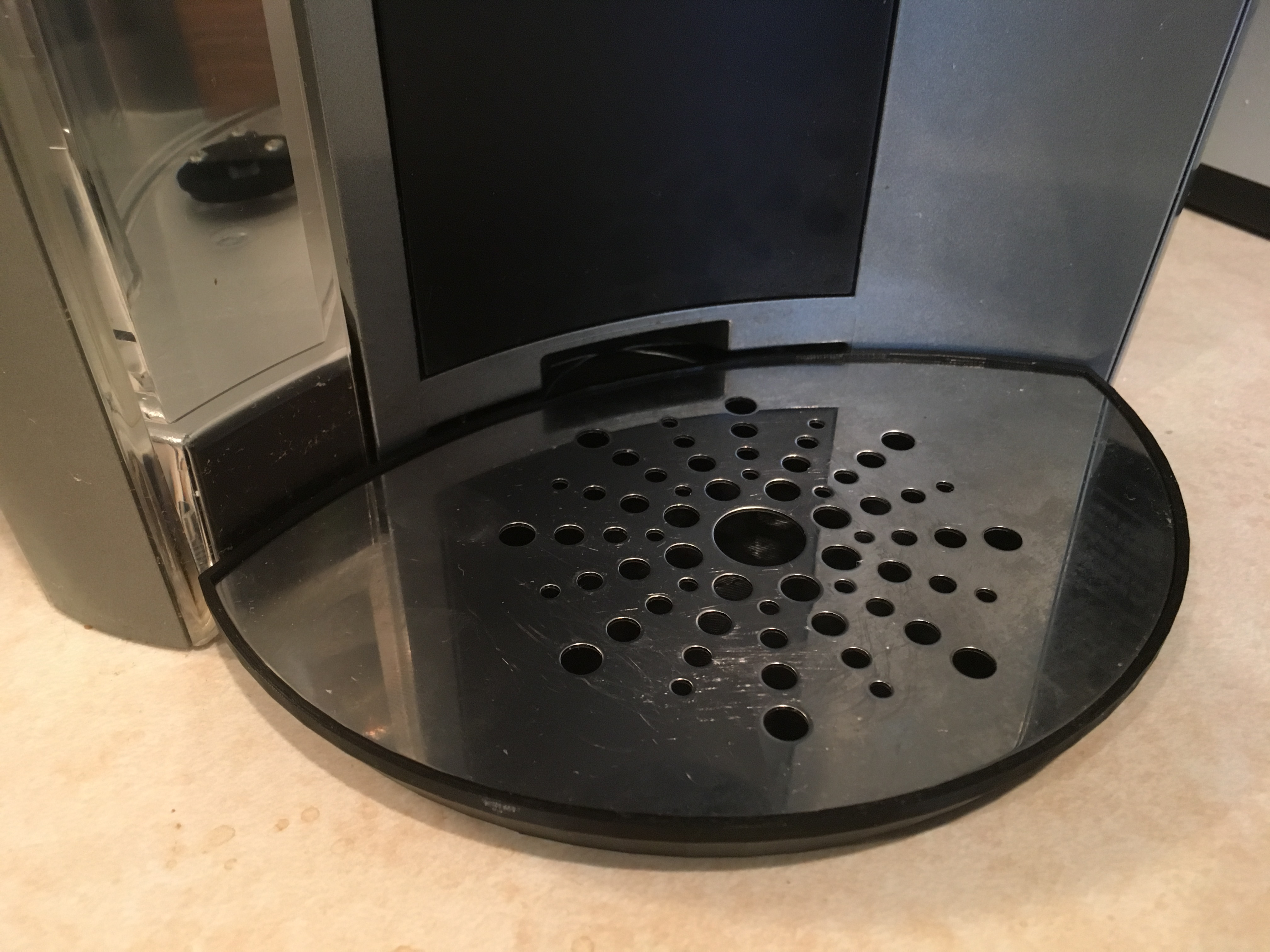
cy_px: 476
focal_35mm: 29
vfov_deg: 48.2
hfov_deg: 61.7
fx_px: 1064
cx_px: 635
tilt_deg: -34.7
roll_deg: -0.6
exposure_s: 1/17
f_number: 2.2
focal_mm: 4.15
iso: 200
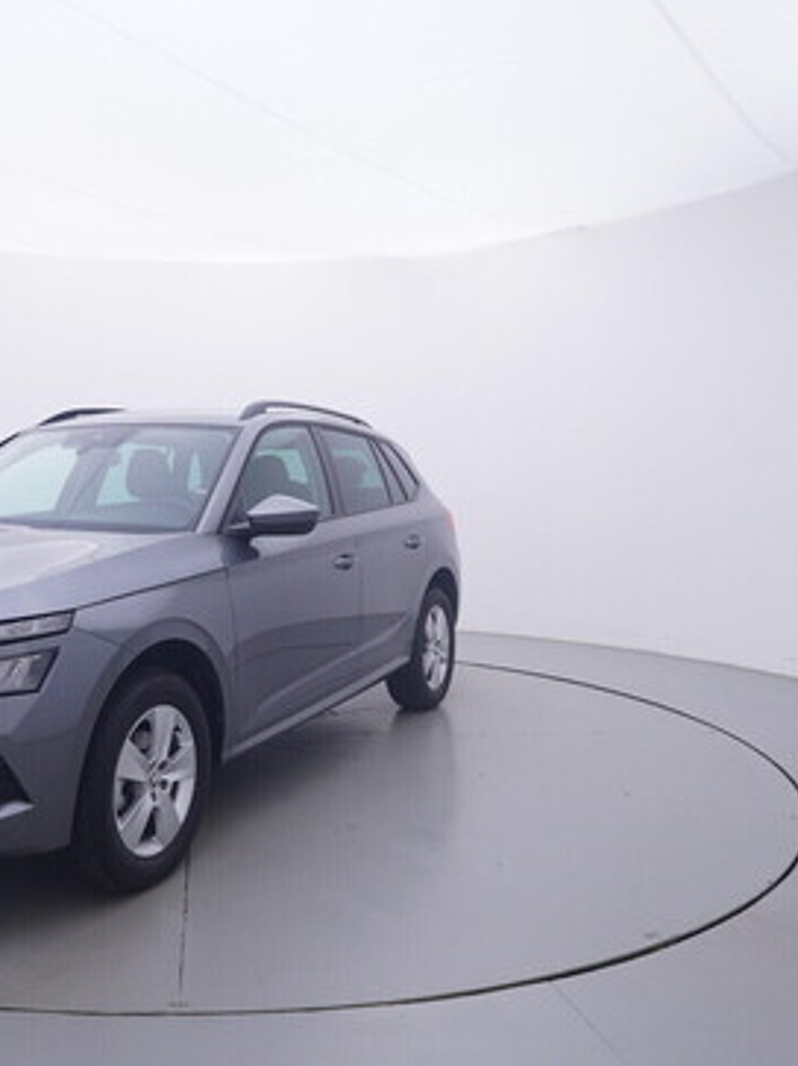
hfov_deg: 42.2
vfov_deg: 55.8
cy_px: 536
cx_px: 219
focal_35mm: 33
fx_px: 1007
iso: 200
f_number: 5
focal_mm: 15
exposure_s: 1/80
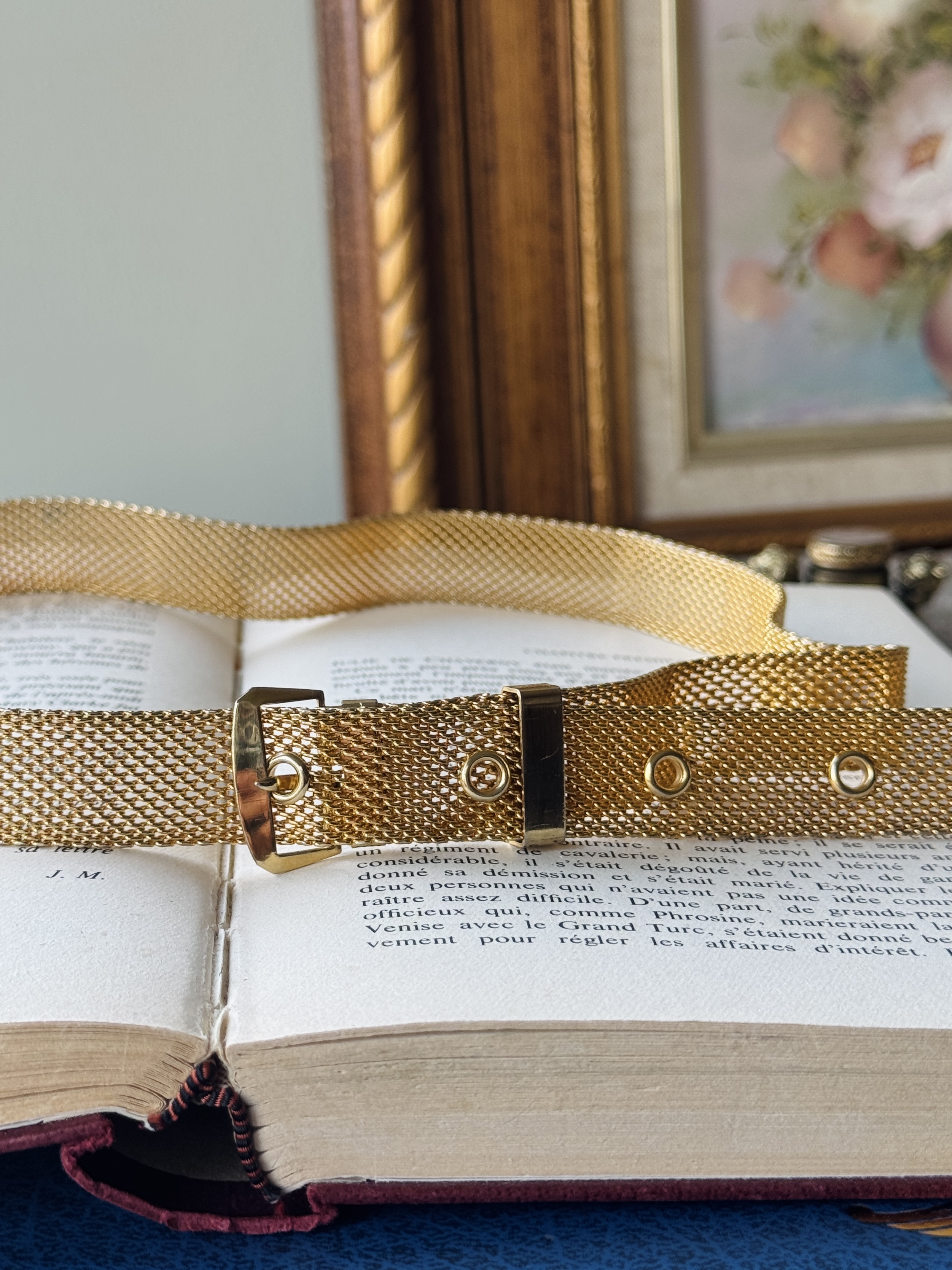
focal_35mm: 52
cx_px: 448
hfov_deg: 28.0
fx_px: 1907
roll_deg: +2.0
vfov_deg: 36.8
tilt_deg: -11.9
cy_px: 678
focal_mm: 6.76
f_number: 1.78
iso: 50
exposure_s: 1/120
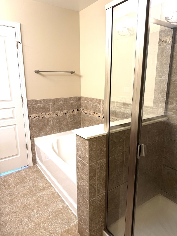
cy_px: 118
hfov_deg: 56.8
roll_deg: +0.3
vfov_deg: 71.6
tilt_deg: -14.3
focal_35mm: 24
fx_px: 164
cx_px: 88
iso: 125
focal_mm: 6.76
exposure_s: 1/60
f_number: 1.78
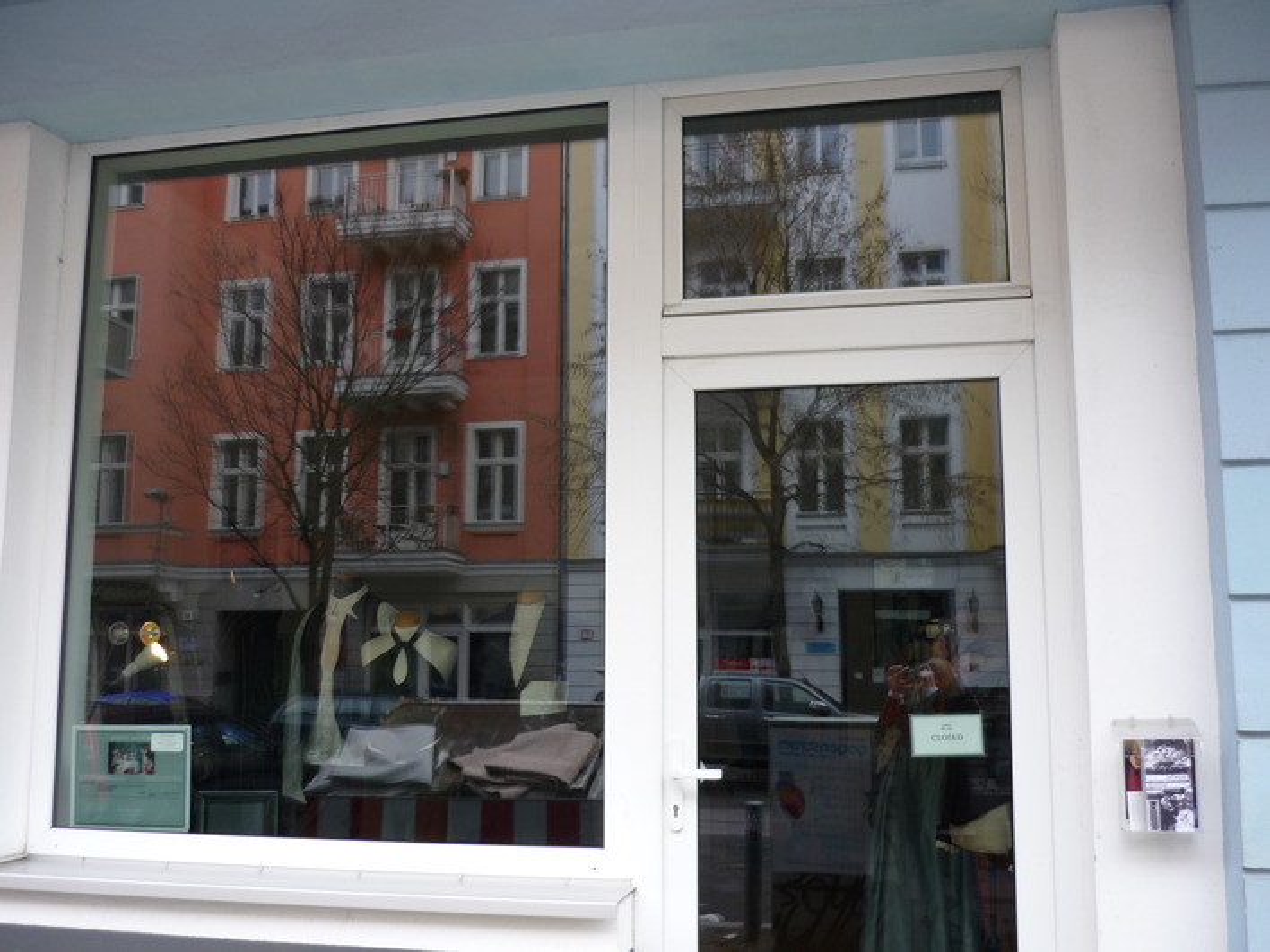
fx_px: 1211
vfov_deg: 42.9
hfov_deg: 55.4
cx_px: 635
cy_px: 476
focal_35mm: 33
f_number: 2.8
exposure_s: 1/30
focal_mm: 5.5
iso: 100
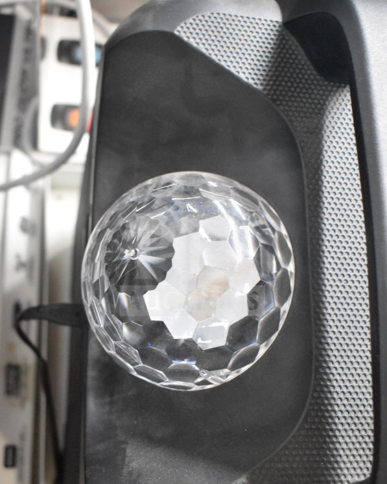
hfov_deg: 32.3
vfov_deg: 39.9
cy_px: 265
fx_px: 667
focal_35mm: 47
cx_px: 192
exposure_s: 1/40
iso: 7200
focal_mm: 27
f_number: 4
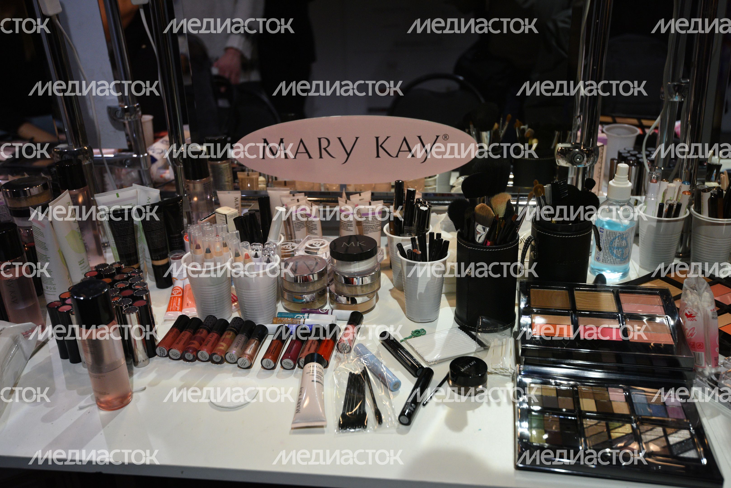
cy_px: 244
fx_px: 711
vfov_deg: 37.9
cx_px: 366
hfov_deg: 54.4
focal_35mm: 35
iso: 2000
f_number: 4
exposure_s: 1/1250
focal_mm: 35
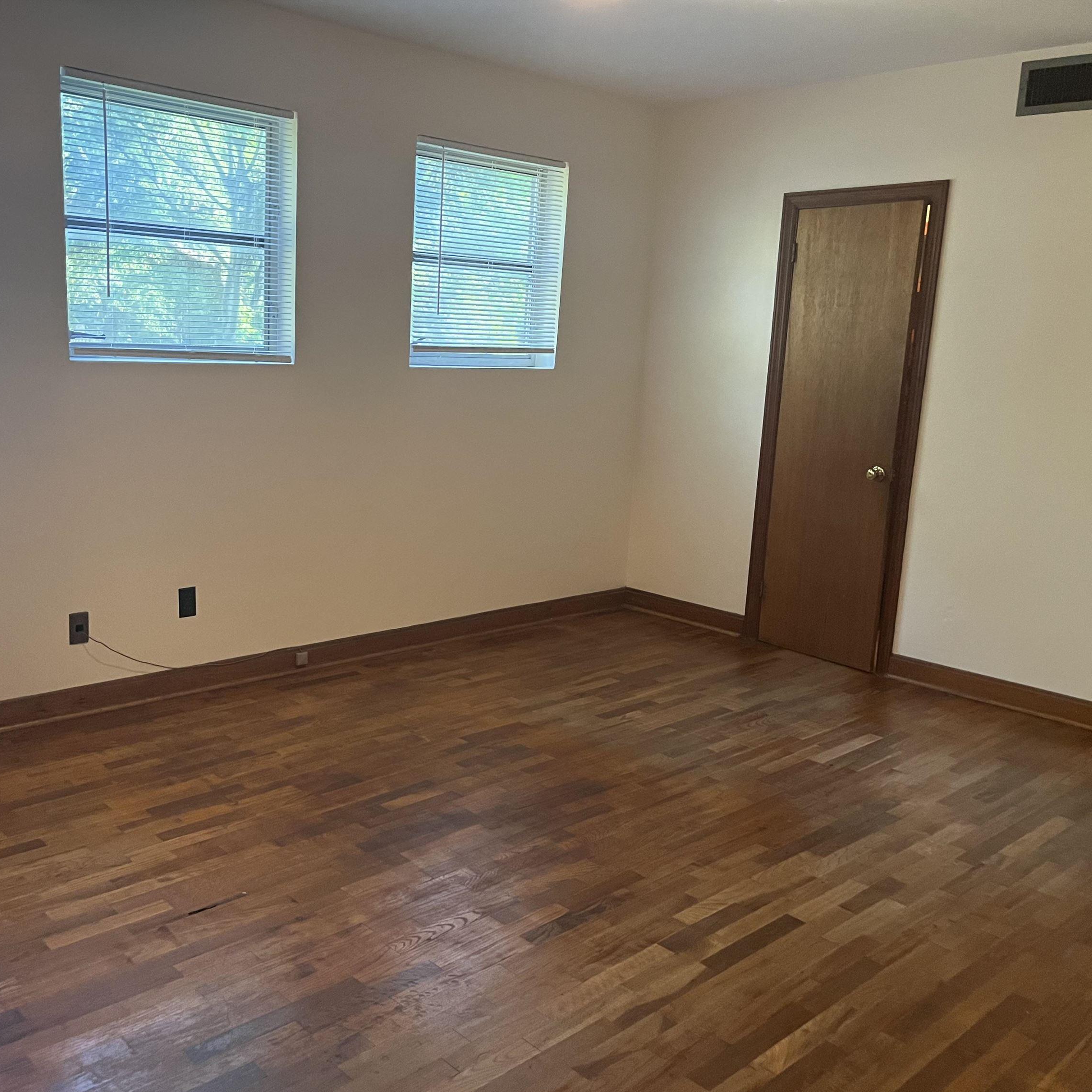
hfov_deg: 52.4
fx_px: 1106
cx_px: 471
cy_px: 550
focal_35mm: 31
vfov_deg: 52.5
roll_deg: -1.9
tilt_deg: -11.2
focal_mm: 5.1
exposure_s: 1/60
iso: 400
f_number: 1.6
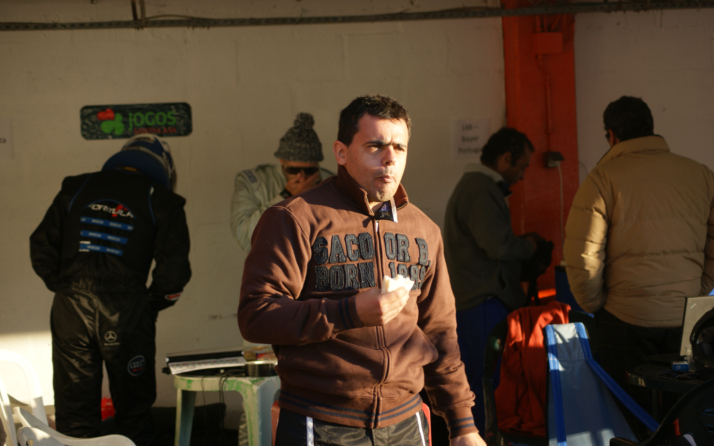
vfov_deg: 12.1
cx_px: 355
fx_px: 2101
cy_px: 222
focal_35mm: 108
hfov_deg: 19.3
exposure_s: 1/160
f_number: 4.5
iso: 100
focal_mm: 70
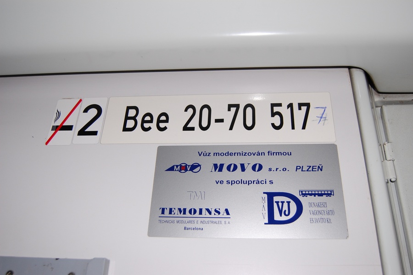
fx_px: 378
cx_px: 206
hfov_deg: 57.3
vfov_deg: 39.9
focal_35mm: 33
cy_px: 138
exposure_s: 1/60
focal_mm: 22
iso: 400
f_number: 3.8
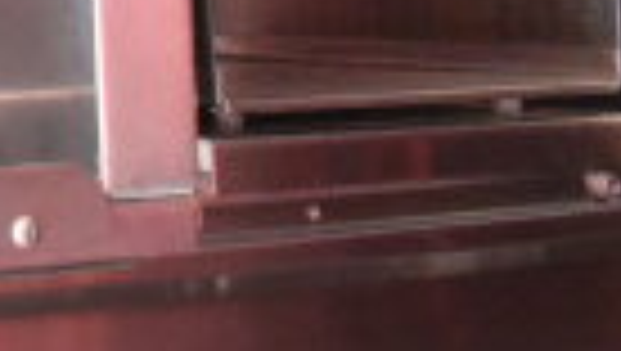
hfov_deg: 14.1
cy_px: -380
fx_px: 2061
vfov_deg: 9.1
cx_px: -657
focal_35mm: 125
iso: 6400
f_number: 4.5
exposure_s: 1/80
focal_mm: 18
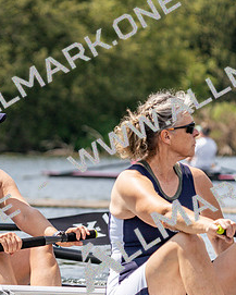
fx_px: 3508
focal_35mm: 402
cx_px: -12
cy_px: 191
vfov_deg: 4.8
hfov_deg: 3.8
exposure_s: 1/1600
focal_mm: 200
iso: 250
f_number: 5.6
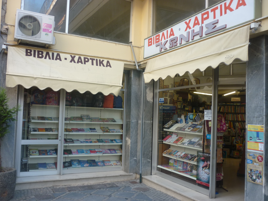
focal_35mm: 33
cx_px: 134
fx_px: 255
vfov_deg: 42.9
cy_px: 100
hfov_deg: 55.4
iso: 80
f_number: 2.8
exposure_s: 1/50
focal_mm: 5.5
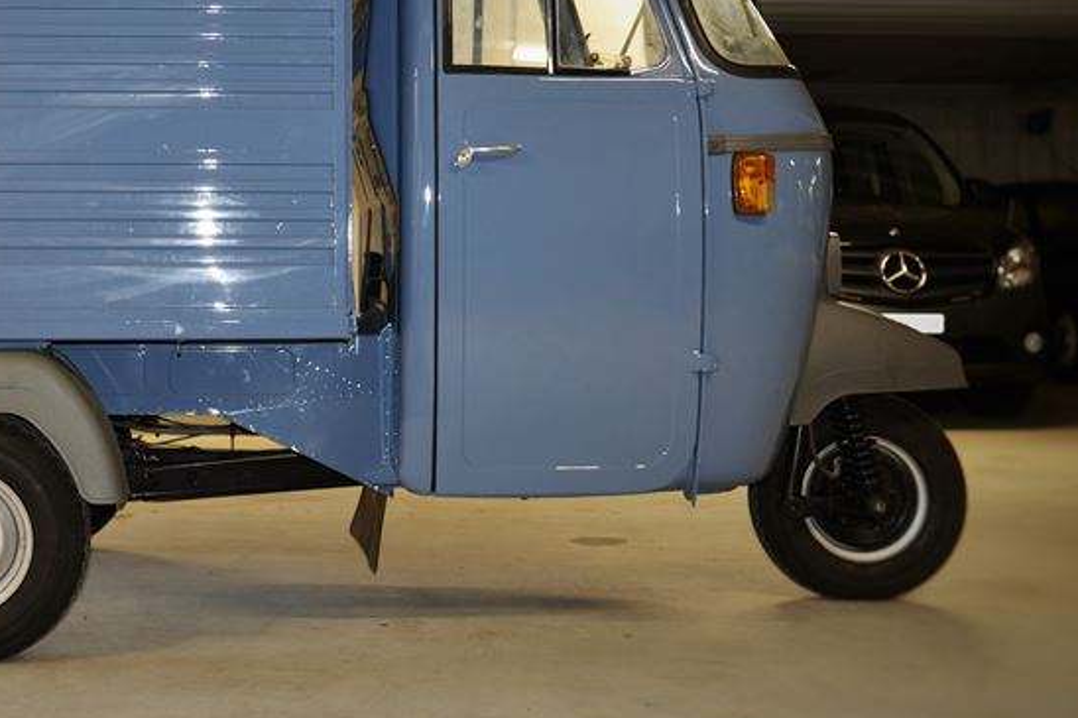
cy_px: 173
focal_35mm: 56
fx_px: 1676
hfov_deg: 35.0
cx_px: 289
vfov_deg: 23.9
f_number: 4
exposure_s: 1/60
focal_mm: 32
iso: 800
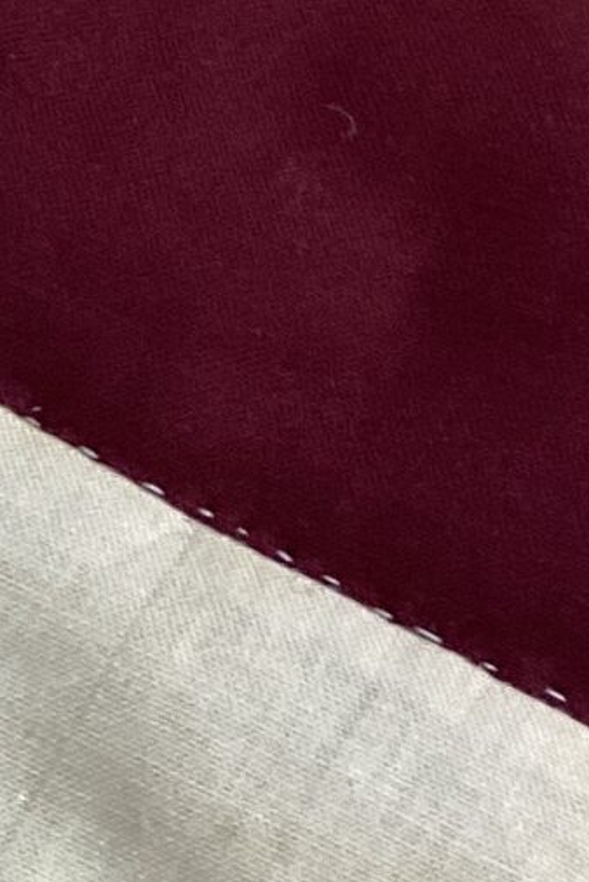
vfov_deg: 12.3
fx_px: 3995
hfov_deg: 8.0
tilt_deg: -70.9
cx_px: -627
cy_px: 1018
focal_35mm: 163
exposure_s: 1/50
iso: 64
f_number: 2.4
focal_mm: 3.3
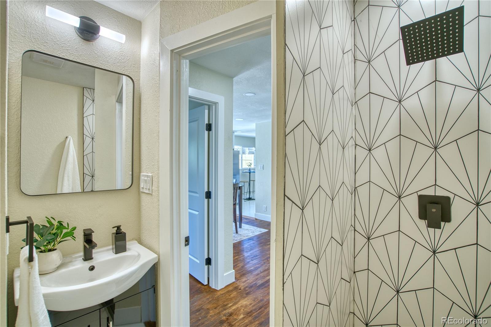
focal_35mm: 16
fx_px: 218
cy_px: 164
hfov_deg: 96.7
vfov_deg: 73.7
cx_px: 246
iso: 500
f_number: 4
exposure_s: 1/50
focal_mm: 16
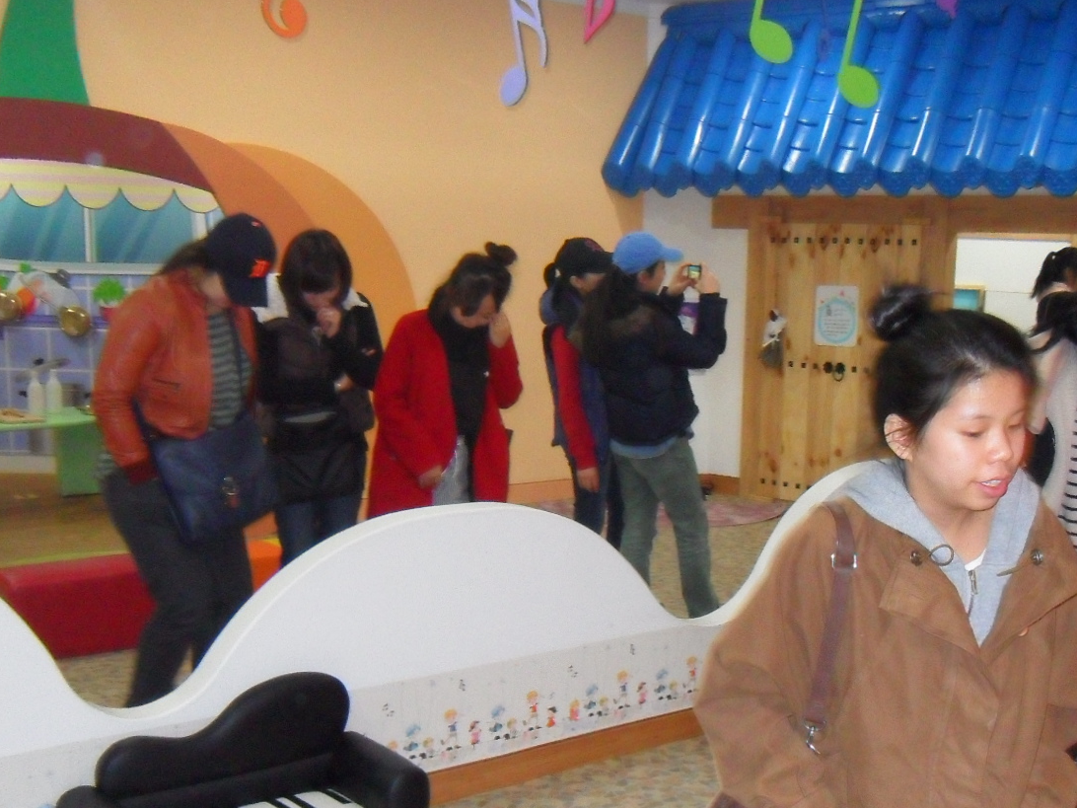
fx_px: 1400
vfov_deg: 32.0
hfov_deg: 41.7
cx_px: 688
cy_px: 523
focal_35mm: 45
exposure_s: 1/45
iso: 400
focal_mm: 4.3
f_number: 2.8
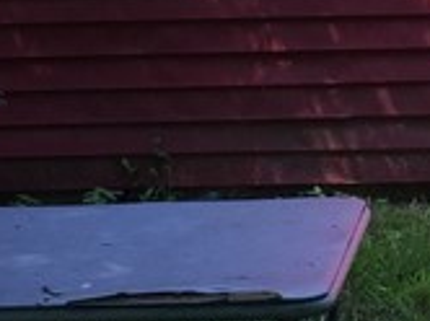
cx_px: 552
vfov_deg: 8.2
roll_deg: -0.9
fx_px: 2220
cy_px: -60
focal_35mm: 179
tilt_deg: -1.8
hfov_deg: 10.8
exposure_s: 1/174
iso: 32
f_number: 2.2
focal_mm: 4.15
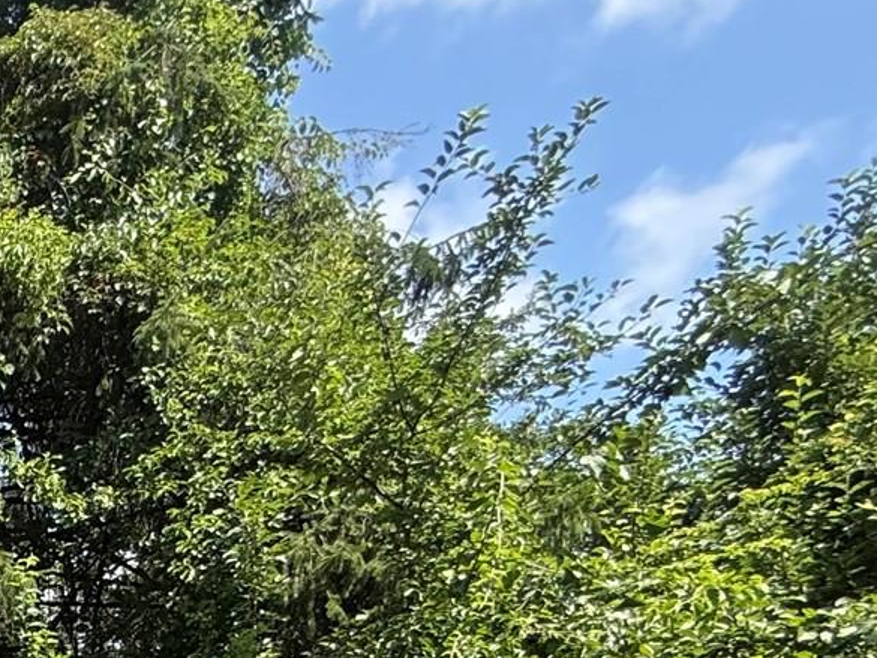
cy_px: 989
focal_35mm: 49
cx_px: -607
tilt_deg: -4.3
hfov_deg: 24.0
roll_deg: -1.2
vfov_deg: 23.6
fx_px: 1242
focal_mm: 2.22
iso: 50
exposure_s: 1/455
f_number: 2.2
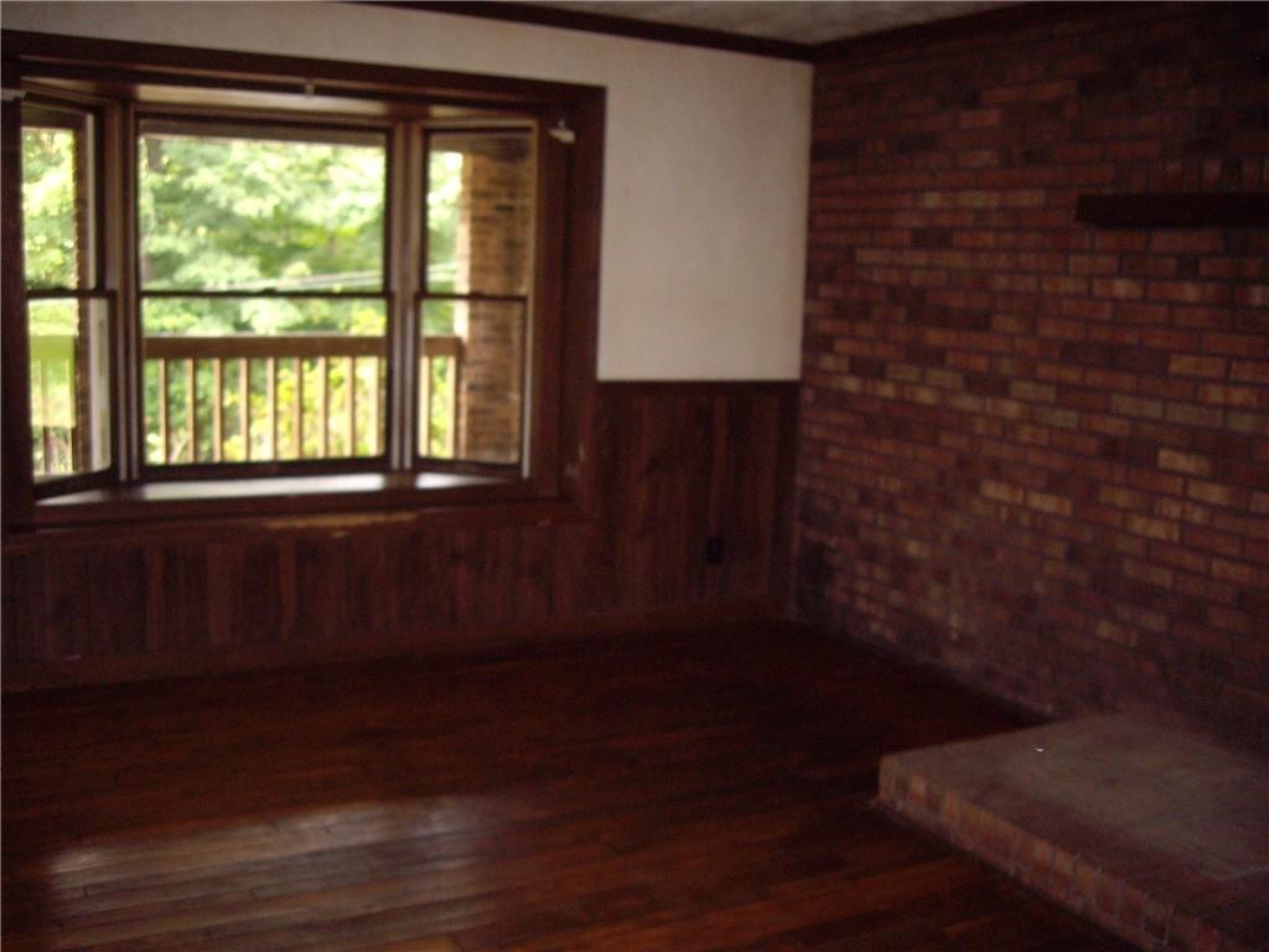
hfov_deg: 49.0
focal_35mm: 38
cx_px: 634
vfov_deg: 37.7
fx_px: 1393
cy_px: 476
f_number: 2.7
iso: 200
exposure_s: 1/40
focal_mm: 6.2
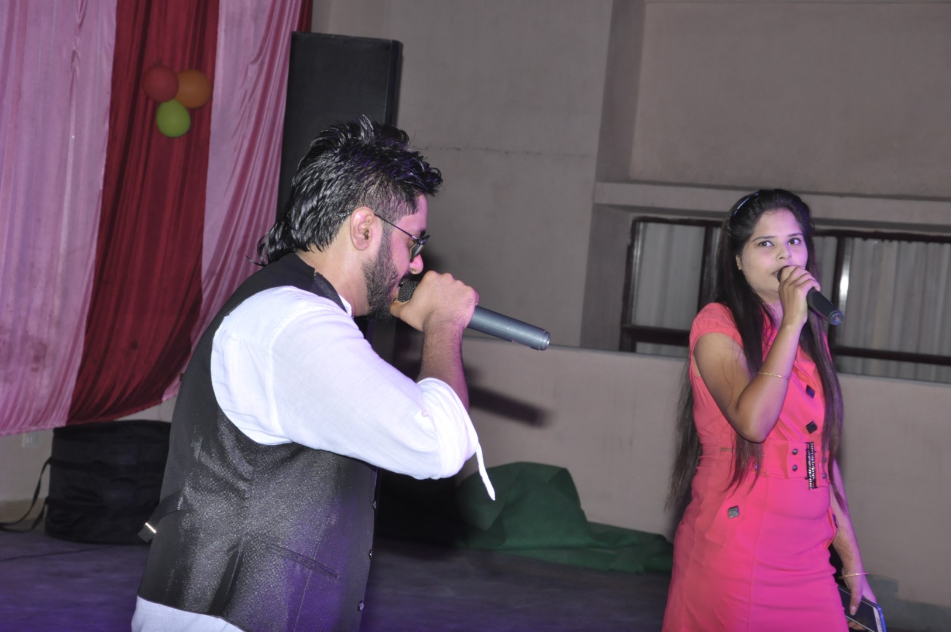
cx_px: 476
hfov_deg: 21.9
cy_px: 316
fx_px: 2454
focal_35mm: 93
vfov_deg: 14.7
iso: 800
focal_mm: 62
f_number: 9
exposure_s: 1/250
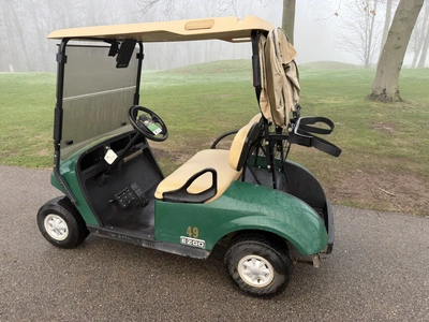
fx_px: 297
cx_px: 214
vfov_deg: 56.8
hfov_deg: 71.6
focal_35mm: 24
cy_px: 161
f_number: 1.78
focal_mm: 6.76
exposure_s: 1/150
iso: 80
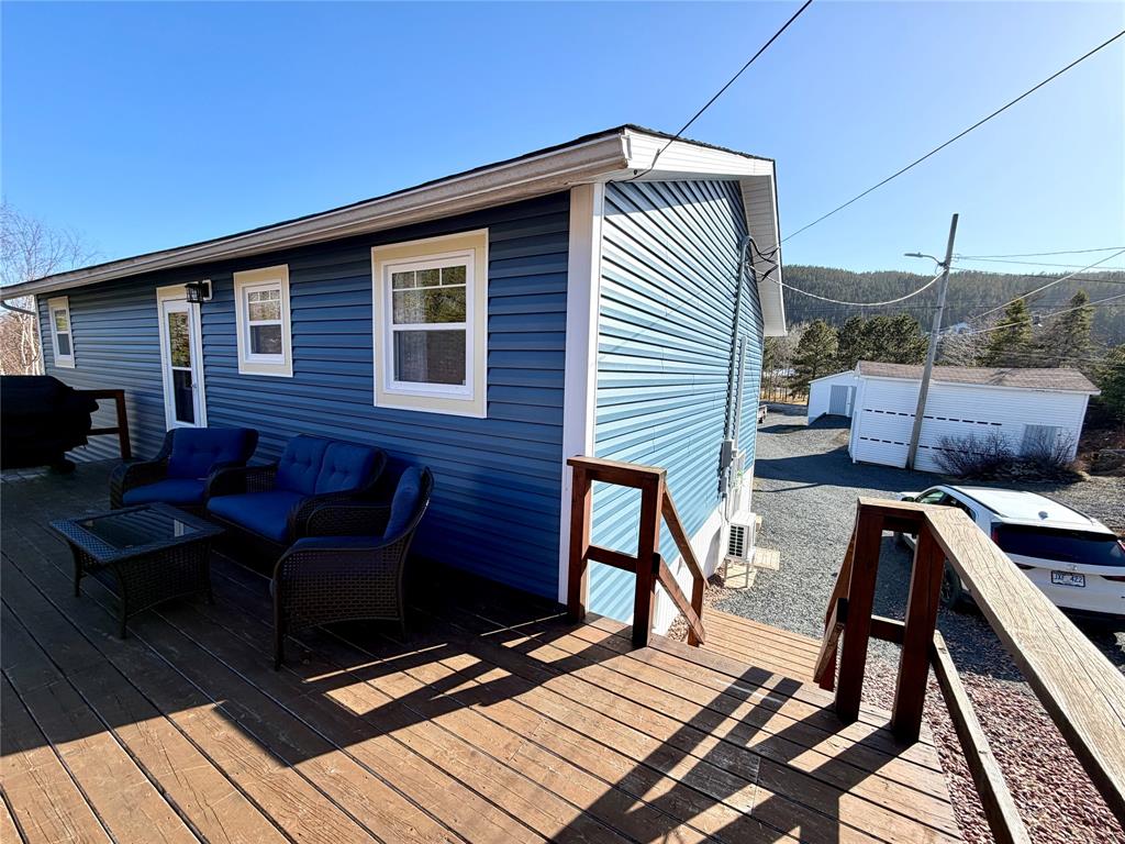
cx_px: 562
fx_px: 455
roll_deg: -1.6
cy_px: 422
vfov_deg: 85.7
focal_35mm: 14
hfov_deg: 102.1
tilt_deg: -7.1
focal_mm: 2.22
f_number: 2.2
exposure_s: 1/770
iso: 32
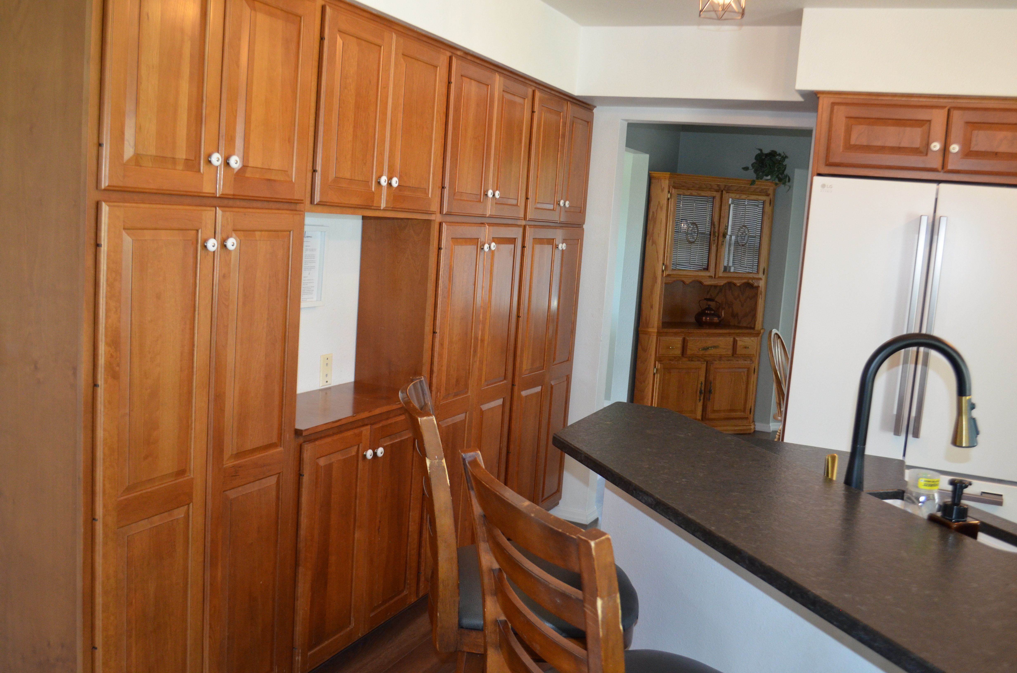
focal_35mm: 33
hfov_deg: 57.3
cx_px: 508
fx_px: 930
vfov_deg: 39.8
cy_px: 336
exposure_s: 1/60
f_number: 3.8
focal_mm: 22
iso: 1400
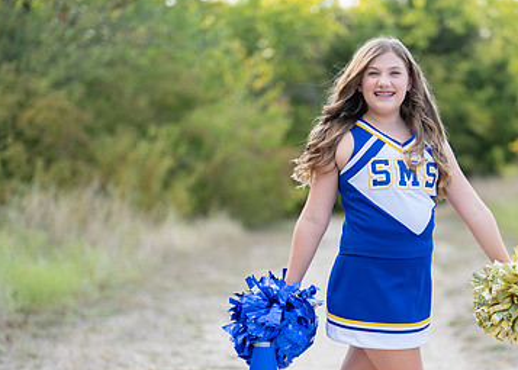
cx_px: 386
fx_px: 1442
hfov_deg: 20.2
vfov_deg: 14.5
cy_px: 294
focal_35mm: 98
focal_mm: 50
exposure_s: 1/1000
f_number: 1.2
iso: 100
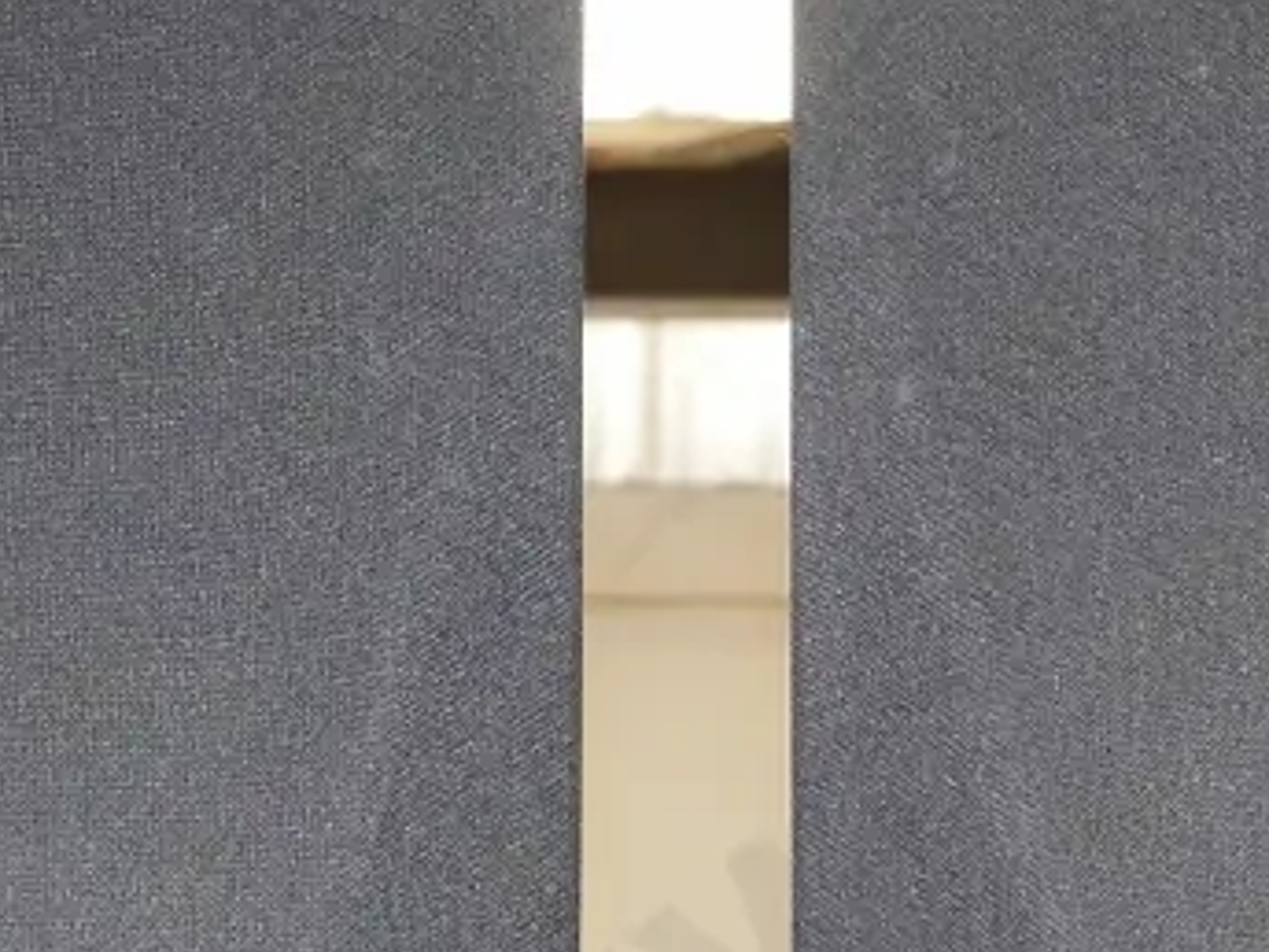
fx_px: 5022
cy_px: 873
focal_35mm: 137
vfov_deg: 10.8
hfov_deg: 14.4
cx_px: 863
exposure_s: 1/160
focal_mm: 23
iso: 1600
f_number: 5.6
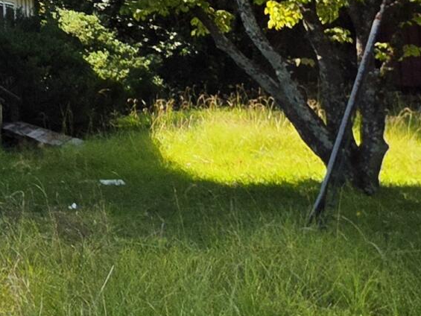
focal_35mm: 69
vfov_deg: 20.2
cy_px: -48
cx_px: -481
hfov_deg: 17.3
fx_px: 839
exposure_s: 1/1336
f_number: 1.9
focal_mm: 2.2
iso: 32
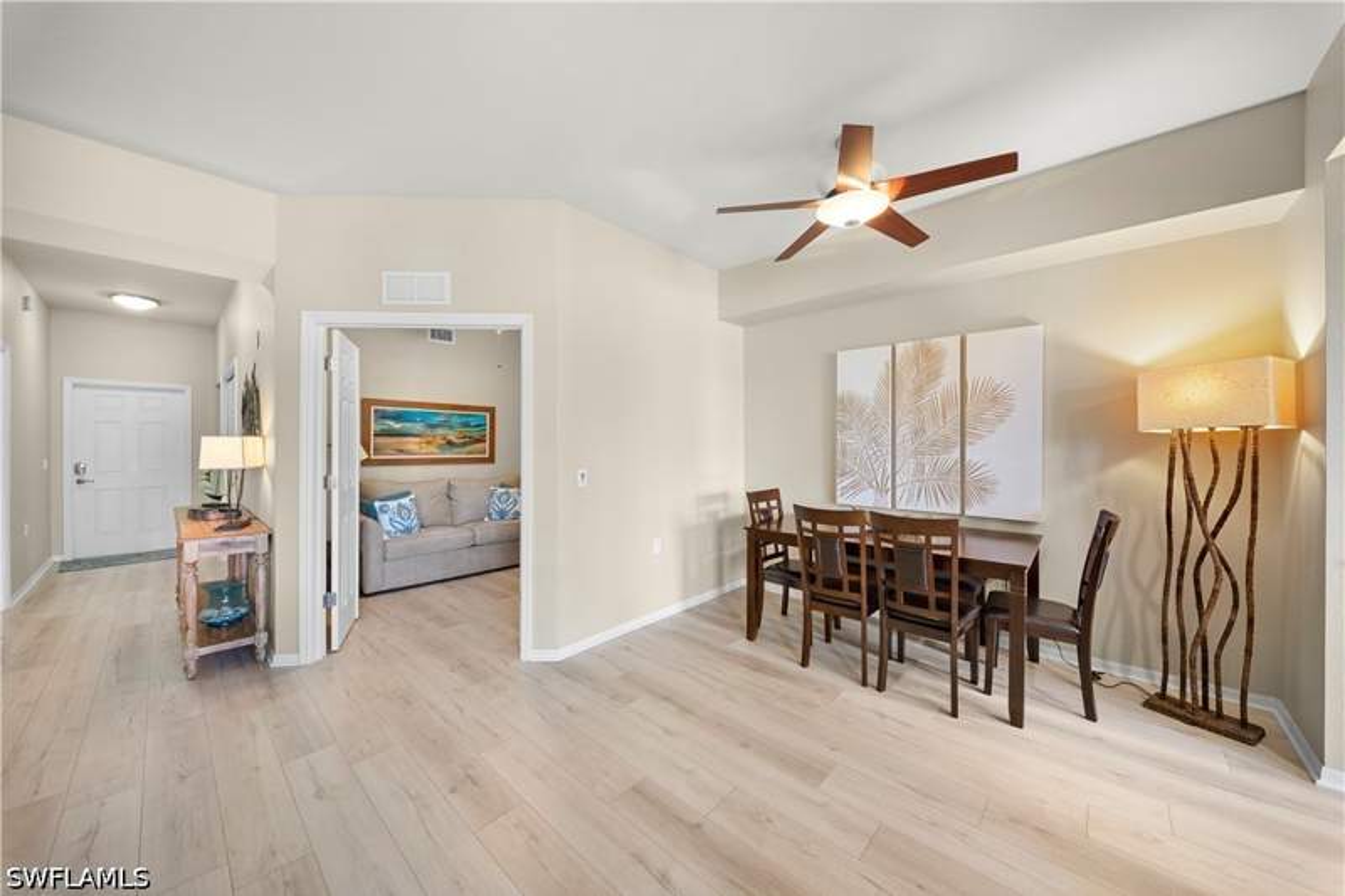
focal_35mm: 12
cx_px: 672
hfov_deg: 112.6
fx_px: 448
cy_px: 448
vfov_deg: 90.0
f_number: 11
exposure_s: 1/10
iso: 2000
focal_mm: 12
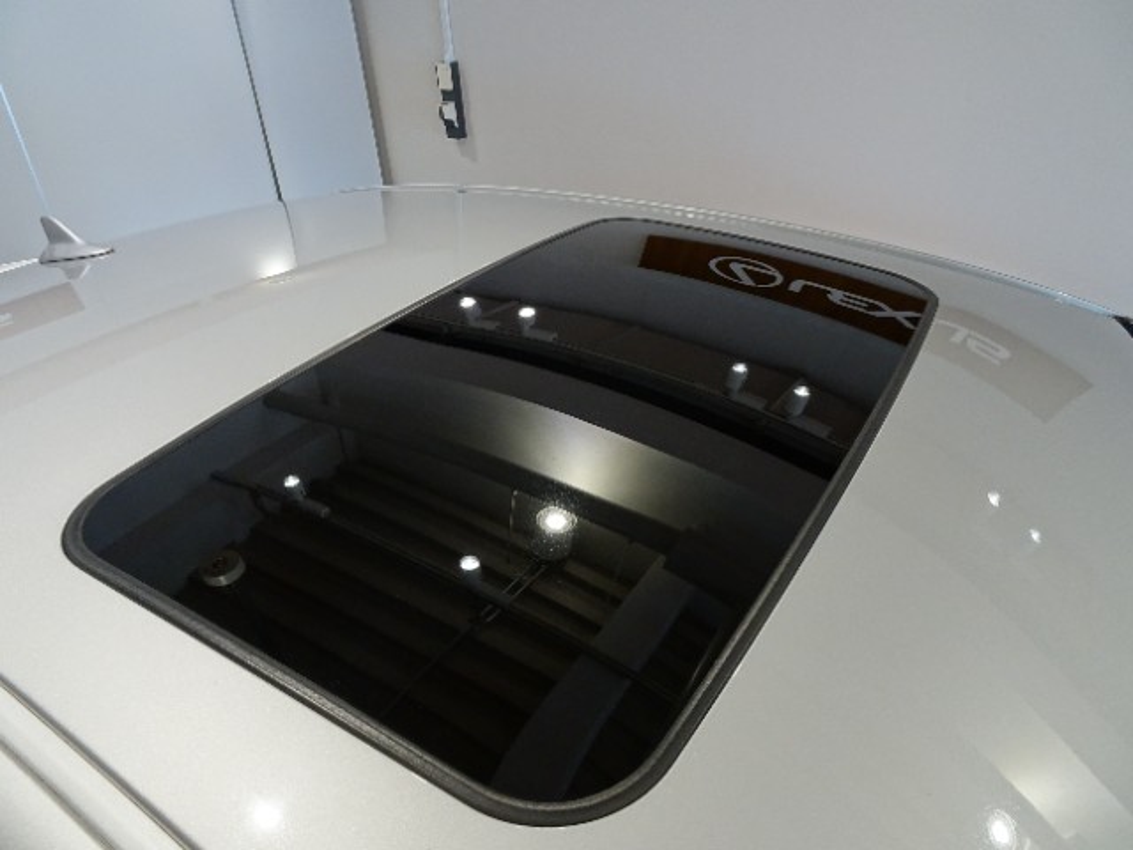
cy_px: 425
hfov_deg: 71.6
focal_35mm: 24
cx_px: 566
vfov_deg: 56.8
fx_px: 786
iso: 125
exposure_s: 1/30
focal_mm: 4.1
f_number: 3.5
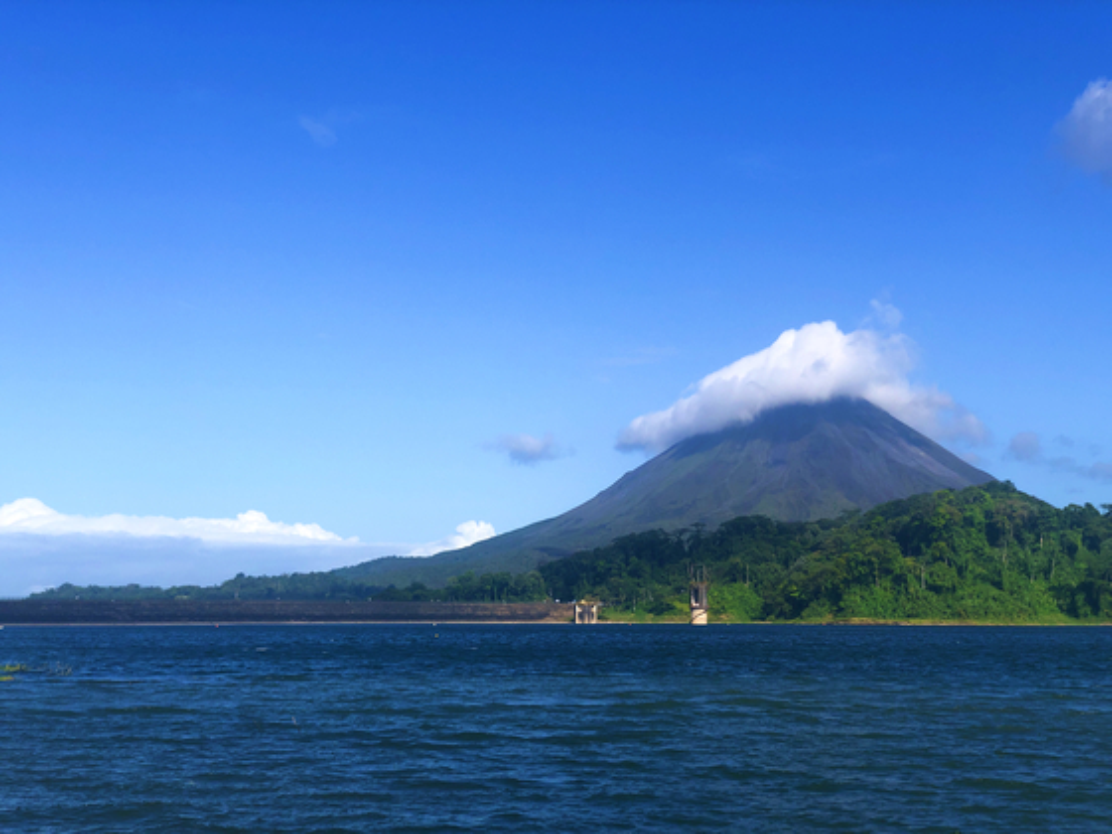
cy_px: 417
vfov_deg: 28.0
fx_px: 1670
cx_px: 556
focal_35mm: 52
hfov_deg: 36.8
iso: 16
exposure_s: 1/1171
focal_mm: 6
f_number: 2.4
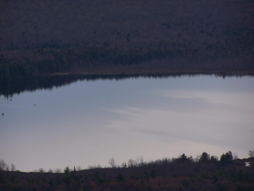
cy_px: 96
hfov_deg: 7.4
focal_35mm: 268
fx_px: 1966
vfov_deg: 5.5
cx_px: 127
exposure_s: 1/160
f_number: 3.6
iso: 80
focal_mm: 44.4
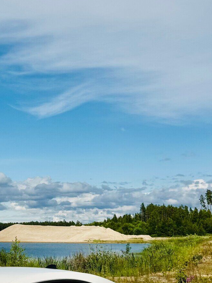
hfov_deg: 18.8
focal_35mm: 71
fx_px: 580
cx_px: -82
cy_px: 219
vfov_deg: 27.0
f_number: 1.78
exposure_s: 1/10417
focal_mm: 6.76
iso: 80
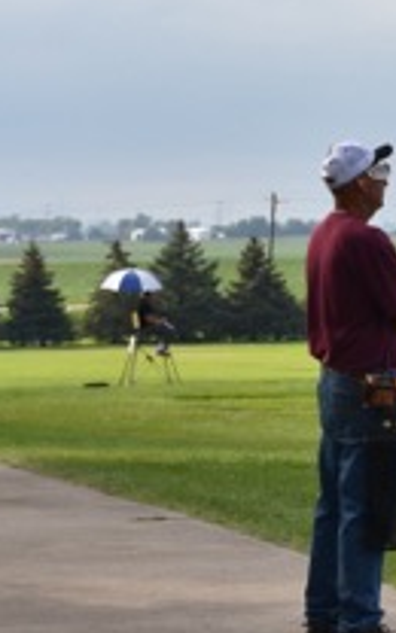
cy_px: 250
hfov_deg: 4.9
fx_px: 4559
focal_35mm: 264
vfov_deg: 7.9
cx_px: 612
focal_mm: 60
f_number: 10
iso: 100
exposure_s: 1/250
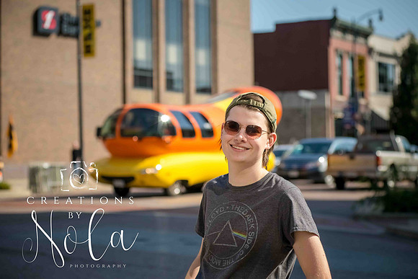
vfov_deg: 17.1
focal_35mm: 80
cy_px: 140
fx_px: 929
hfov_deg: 25.4
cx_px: 209
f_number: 5
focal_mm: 80
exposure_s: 1/8000
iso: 1600
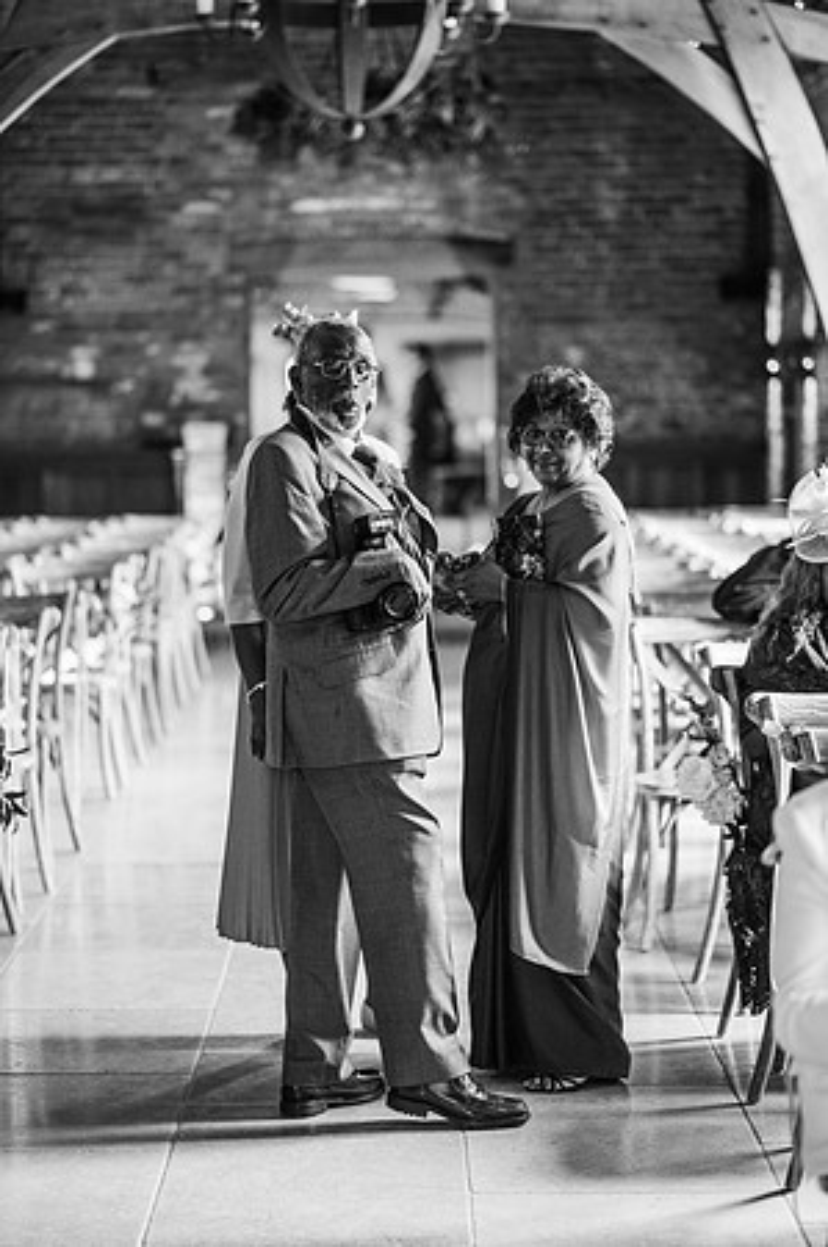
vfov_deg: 23.9
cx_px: 414
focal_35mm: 85
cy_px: 624
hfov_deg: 16.0
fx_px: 2939
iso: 1400
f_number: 1.8
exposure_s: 1/200
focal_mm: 85
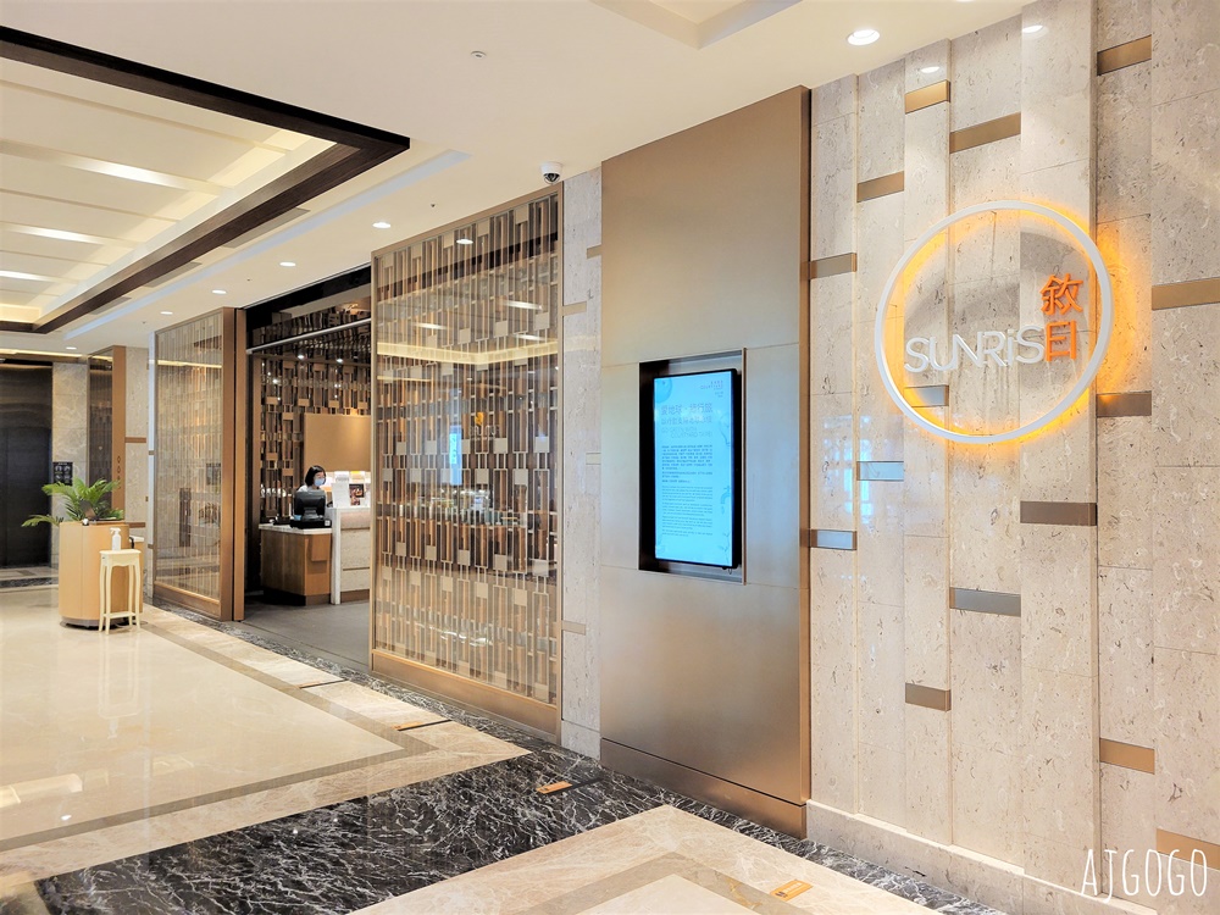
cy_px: 458
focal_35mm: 26
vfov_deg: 53.1
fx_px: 916
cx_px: 610
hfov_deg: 67.3
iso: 250
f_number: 1.8
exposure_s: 1/100
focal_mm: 5.4
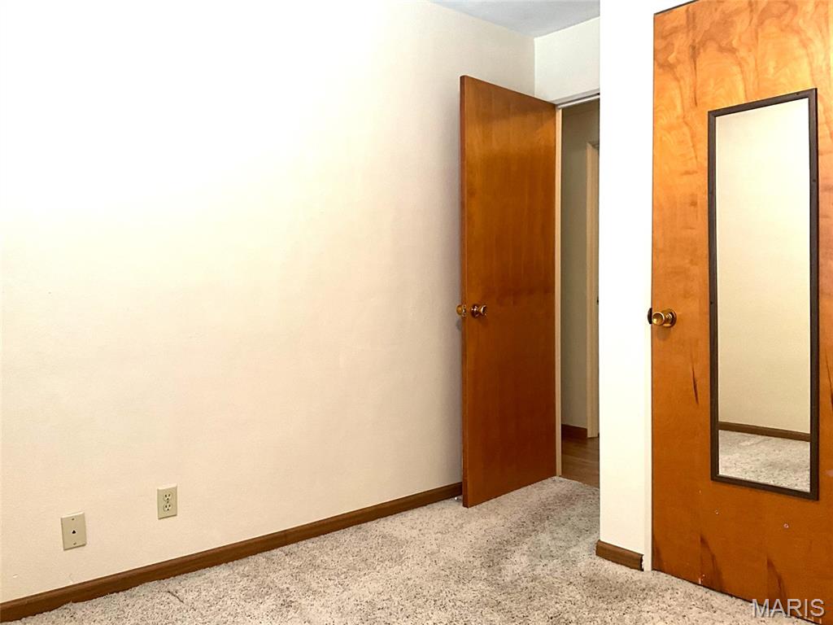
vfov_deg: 48.2
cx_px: 416
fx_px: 698
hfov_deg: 61.7
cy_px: 312
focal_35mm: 29
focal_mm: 3
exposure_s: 1/60
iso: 125
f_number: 1.8
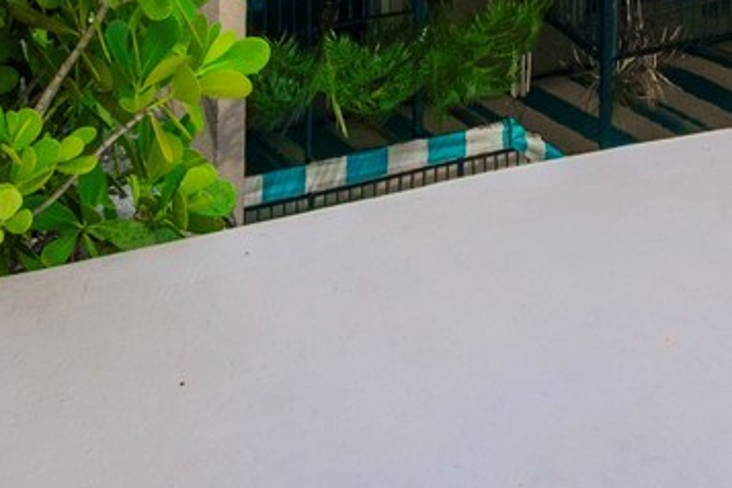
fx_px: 1594
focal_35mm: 78
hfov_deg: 24.7
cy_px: -505
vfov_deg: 14.3
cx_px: 733
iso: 250
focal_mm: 11
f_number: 9
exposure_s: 1/250
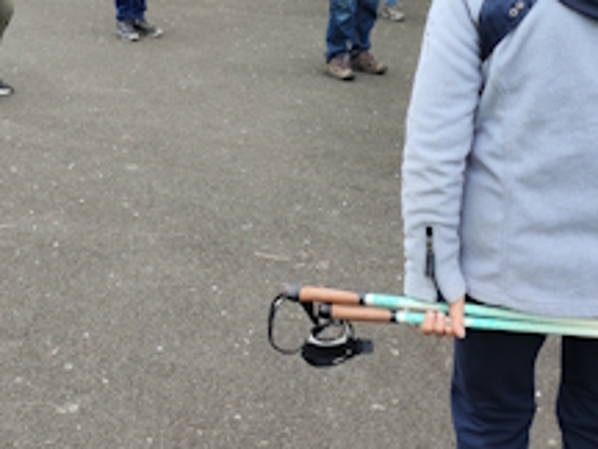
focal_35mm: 59
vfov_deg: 24.3
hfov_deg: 32.7
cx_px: 270
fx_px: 1019
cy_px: 67
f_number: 1.79
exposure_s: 1/264
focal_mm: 4.71
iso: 50
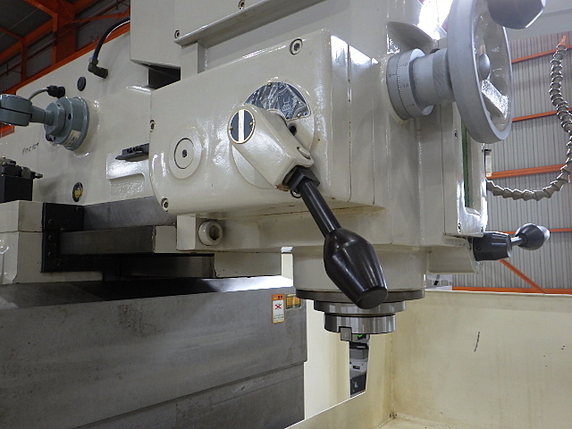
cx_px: 286
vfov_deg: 49.7
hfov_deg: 63.4
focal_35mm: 28
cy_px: 214
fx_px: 463
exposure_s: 1/45
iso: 400
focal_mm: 5
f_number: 3.5
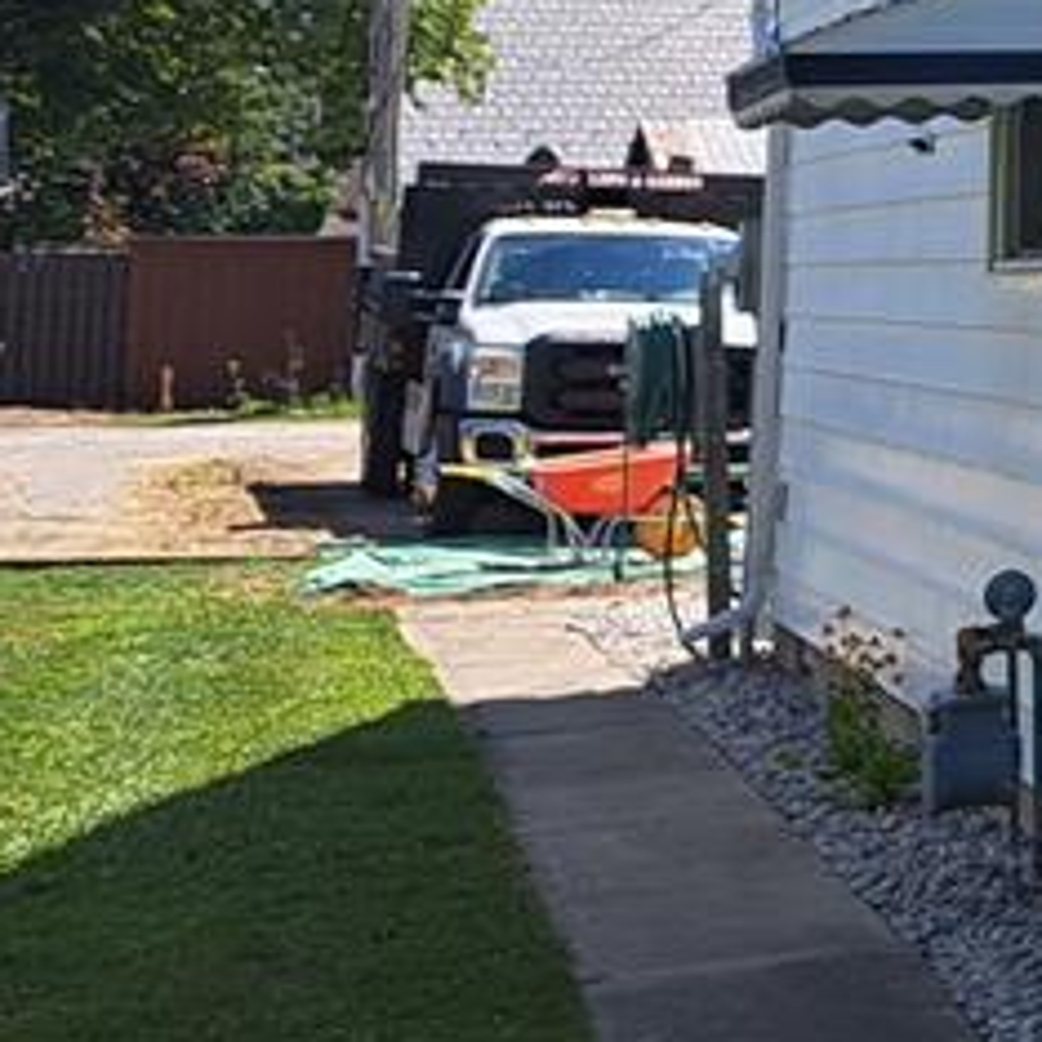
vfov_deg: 18.1
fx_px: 3167
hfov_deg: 15.1
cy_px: -85
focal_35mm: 93
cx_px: 2097
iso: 50
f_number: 1.8
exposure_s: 1/1053
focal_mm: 5.23
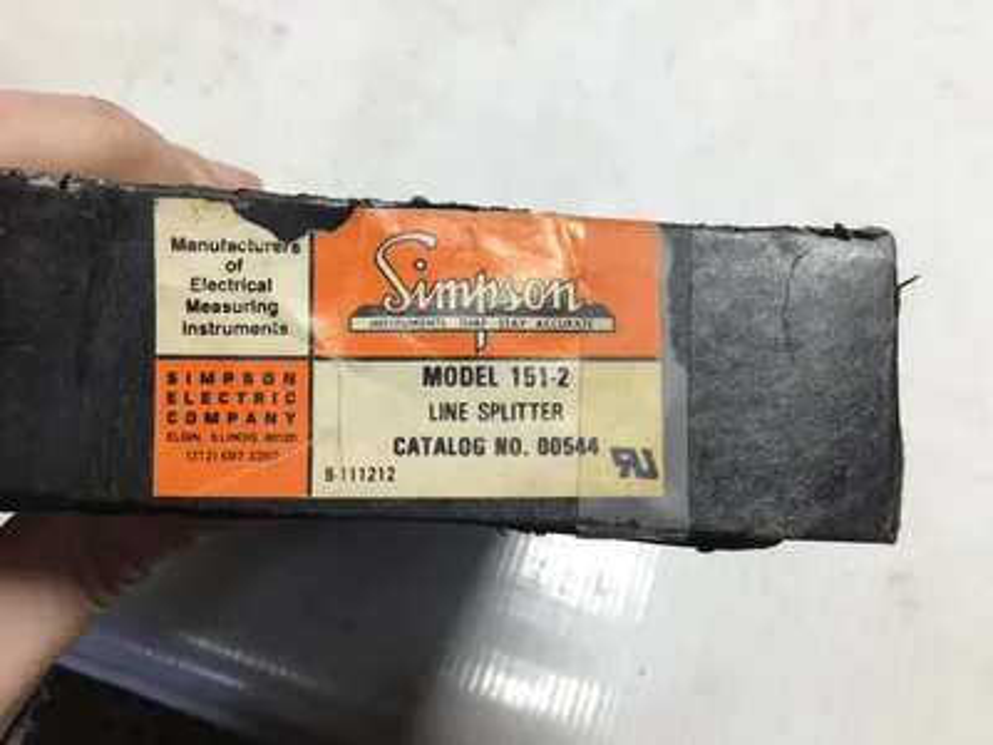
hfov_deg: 58.4
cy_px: 372
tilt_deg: -68.6
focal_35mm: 31
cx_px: 496
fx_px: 889
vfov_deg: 45.4
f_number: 2.4
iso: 32
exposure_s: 1/120
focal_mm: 3.3
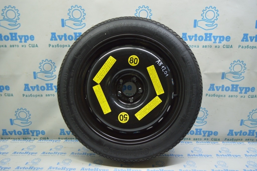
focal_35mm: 30
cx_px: 128
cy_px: 86
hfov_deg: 62.0
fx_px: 214
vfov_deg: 43.5
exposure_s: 1/50
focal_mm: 20
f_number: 3.5
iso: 400
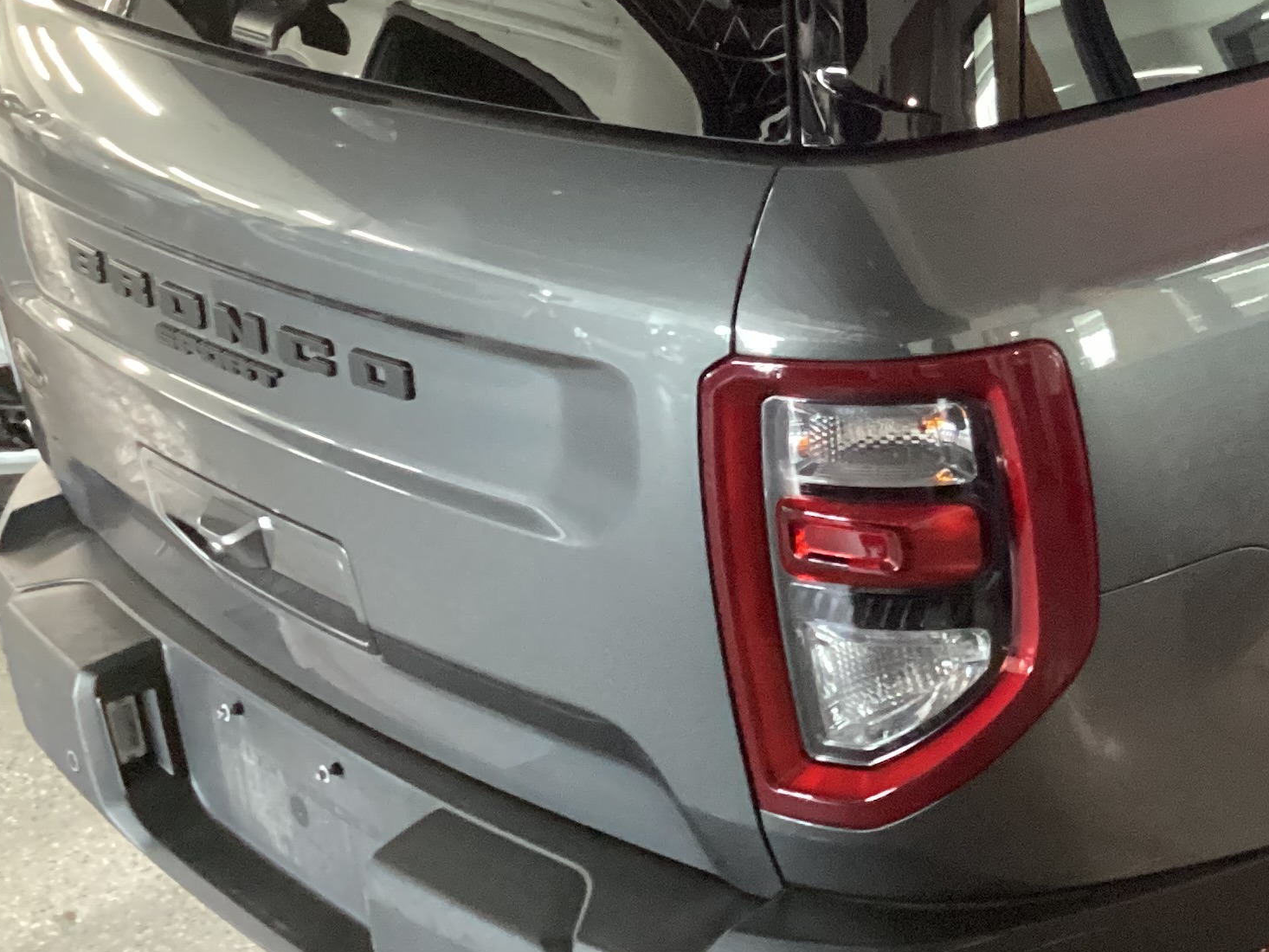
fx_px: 2530
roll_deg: +2.3
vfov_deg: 21.2
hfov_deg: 26.0
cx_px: 1393
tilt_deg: -20.8
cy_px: 279
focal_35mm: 69
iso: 640
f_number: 2.4
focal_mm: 3.3
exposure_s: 1/30
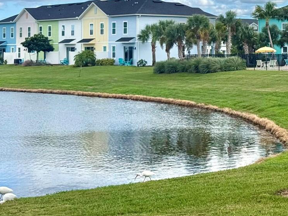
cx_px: 286
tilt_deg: +2.9
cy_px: 27
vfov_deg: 14.1
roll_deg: -0.1
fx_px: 866
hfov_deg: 18.4
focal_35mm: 104
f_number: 1.78
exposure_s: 1/4878
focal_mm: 6.76
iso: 64
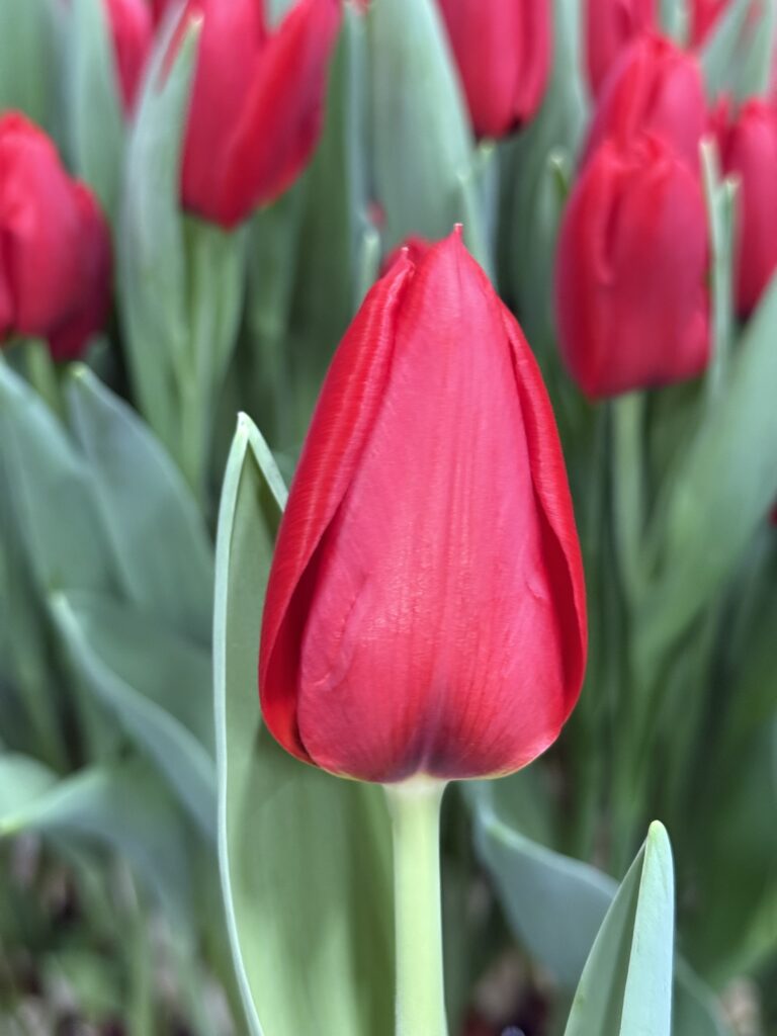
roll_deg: +0.2
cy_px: 518
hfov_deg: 30.3
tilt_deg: -37.9
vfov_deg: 39.7
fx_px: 1437
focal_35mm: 48
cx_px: 388
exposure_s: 1/25
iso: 400
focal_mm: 6.76
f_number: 1.78
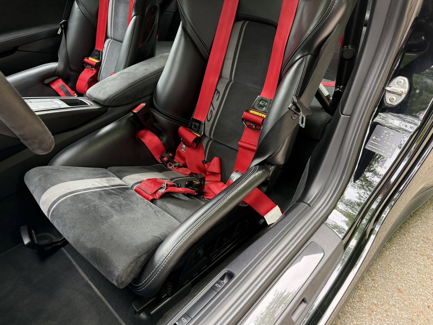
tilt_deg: -38.2
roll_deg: -1.6
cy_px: 162
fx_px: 300
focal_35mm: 24
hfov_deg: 71.6
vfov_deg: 56.8
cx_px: 216
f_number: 1.78
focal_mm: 6.76
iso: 200
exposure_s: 1/80
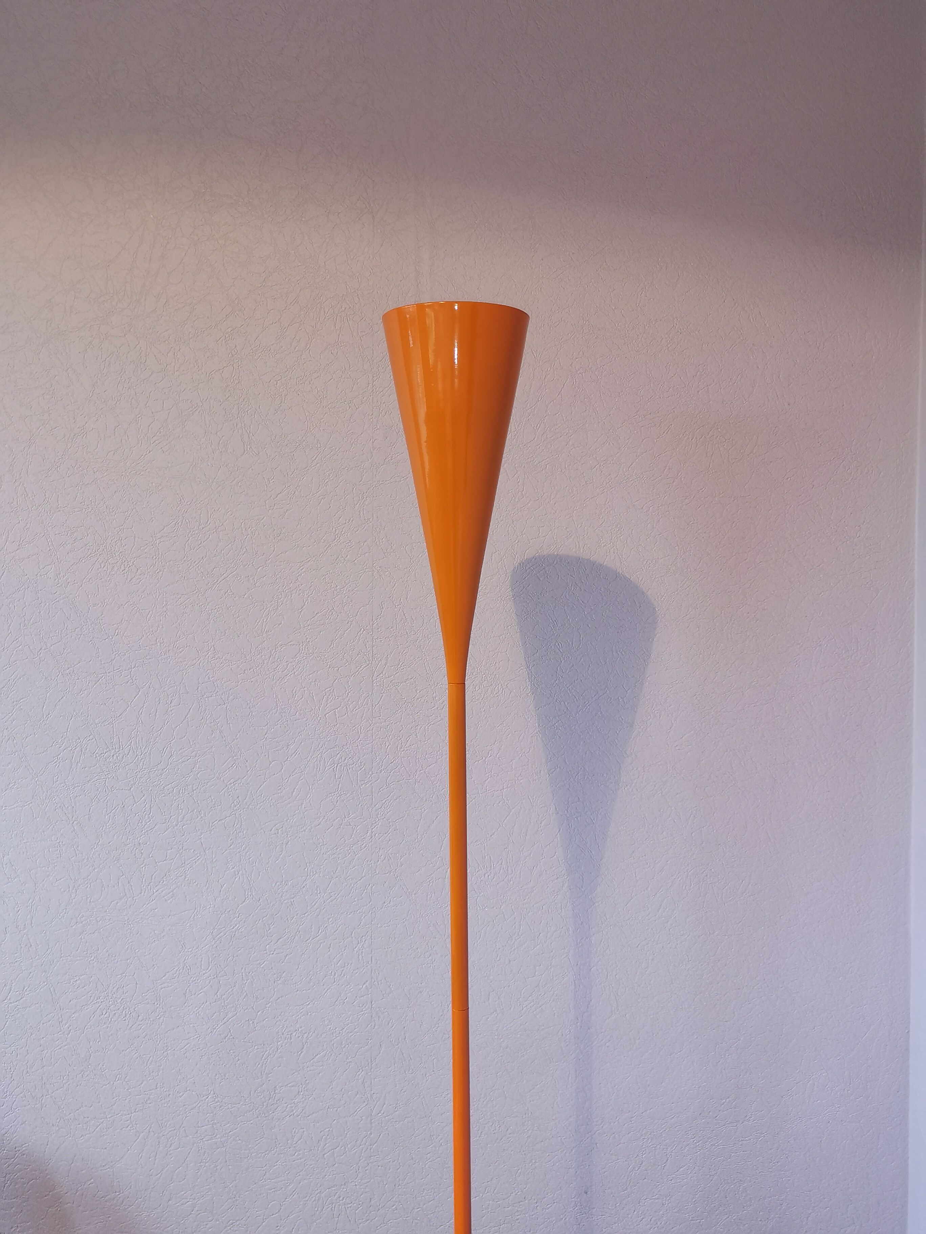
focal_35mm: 31
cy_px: 617
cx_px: 463
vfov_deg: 58.4
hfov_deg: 45.4
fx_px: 1106
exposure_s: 1/50
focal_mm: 5.58
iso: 200
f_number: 1.8
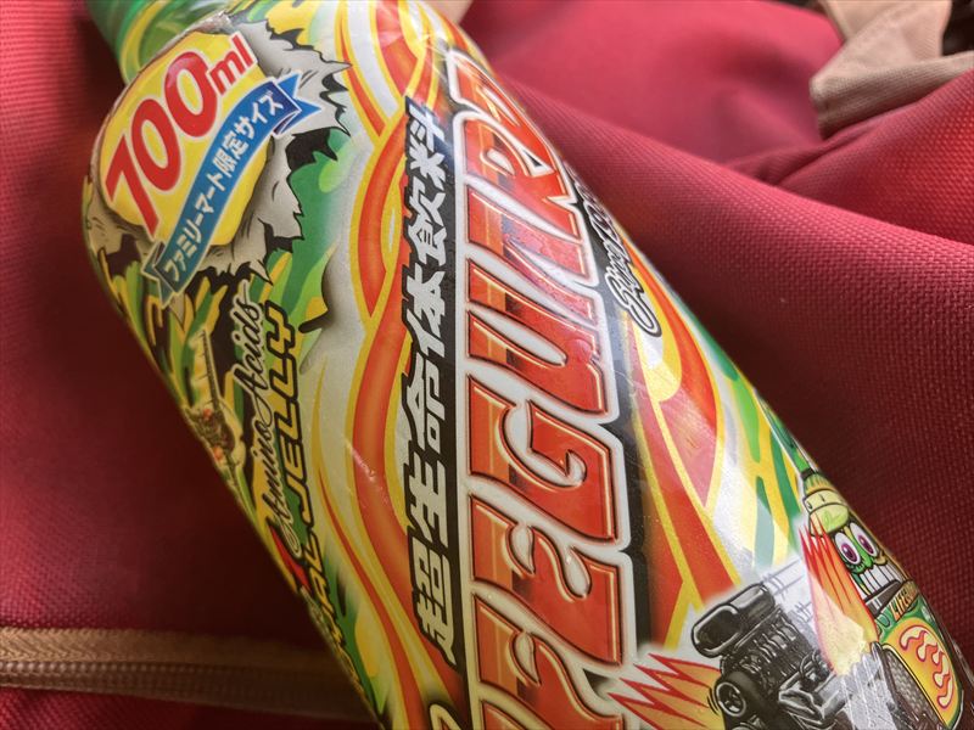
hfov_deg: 63.4
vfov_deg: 49.7
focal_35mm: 28
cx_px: 487
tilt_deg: -49.3
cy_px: 365
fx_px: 788
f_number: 1.8
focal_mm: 3.99
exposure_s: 1/105
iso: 80
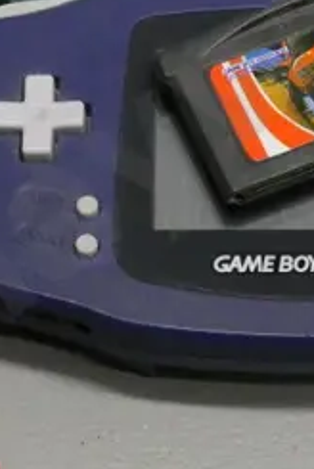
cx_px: 287
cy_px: 48
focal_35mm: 217
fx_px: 2831
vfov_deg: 9.4
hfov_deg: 6.3
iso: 3200
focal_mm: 25
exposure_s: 1/400
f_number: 4.5
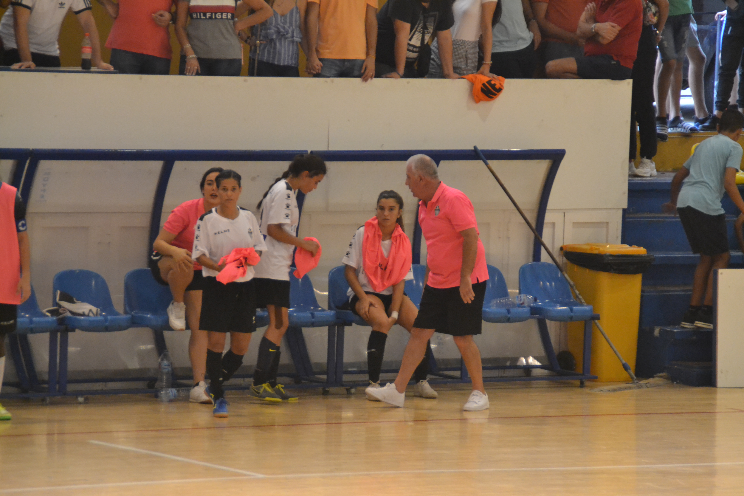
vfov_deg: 4.6
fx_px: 6200
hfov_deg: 6.9
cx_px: 372
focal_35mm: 300
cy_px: 248
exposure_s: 1/200
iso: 3200
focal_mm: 200
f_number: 6.3
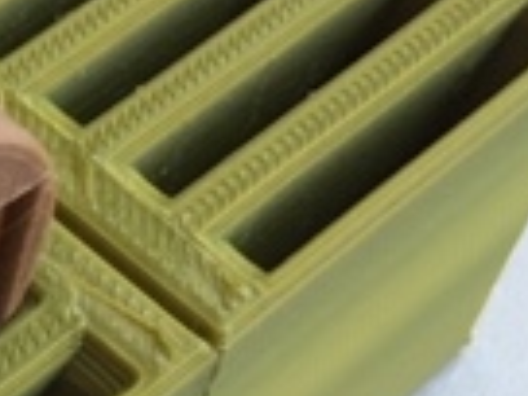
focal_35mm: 136
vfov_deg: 10.8
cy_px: 16
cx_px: -412
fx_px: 2074
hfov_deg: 13.1
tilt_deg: -48.7
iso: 125
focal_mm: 4.15
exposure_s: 1/33
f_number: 2.2
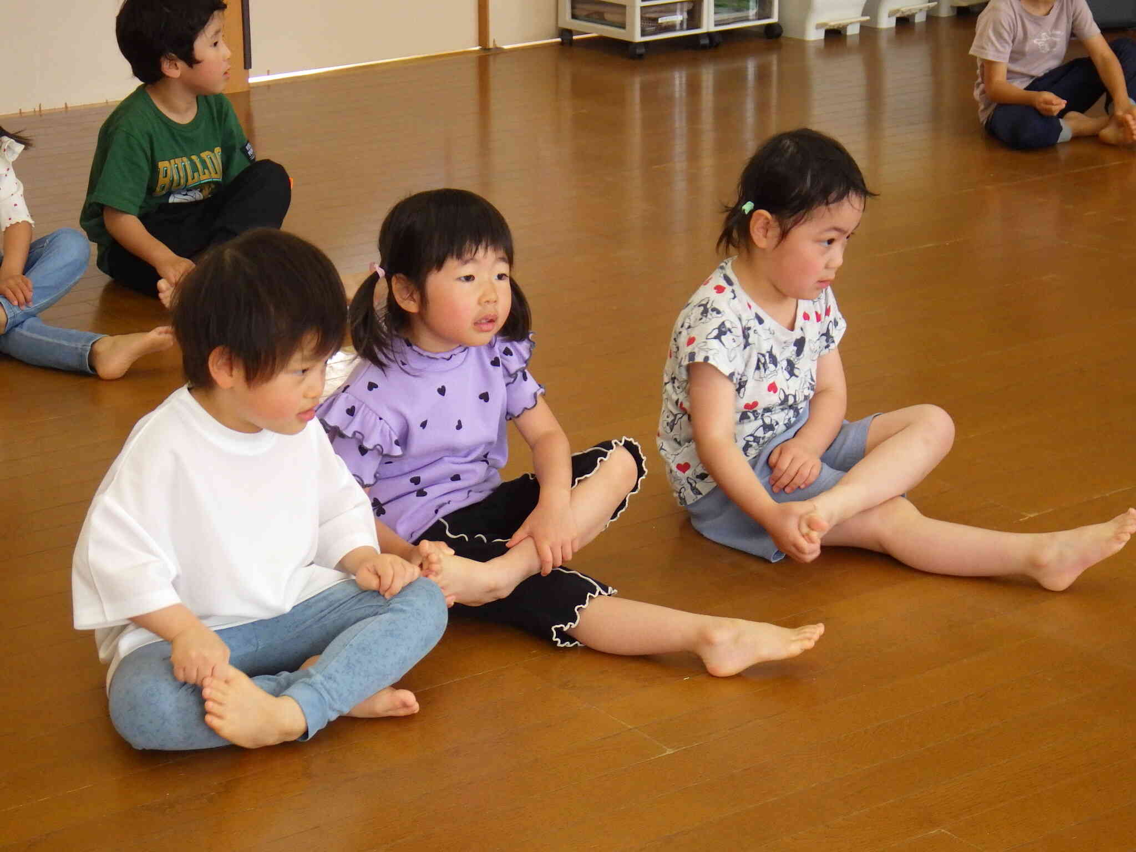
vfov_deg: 19.1
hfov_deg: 25.3
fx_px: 2527
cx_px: 568
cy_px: 426
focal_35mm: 77
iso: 500
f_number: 4.8
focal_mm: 13.7
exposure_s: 1/80
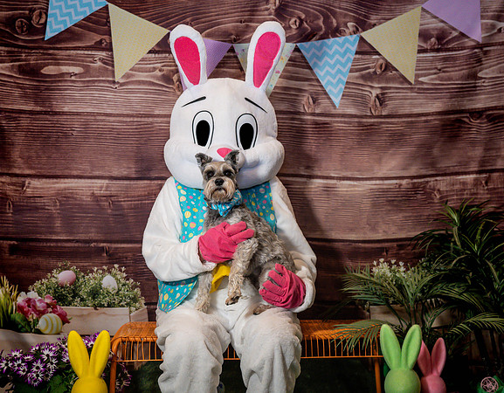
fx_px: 794
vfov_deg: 27.8
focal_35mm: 54
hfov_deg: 35.2
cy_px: 200
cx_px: 251
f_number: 2.8
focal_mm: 45
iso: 4000
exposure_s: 1/500
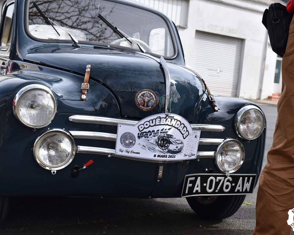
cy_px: 111
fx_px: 357
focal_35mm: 41
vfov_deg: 36.5
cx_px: 127
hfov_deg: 44.7
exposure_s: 1/400
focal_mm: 22
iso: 100
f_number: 4.5
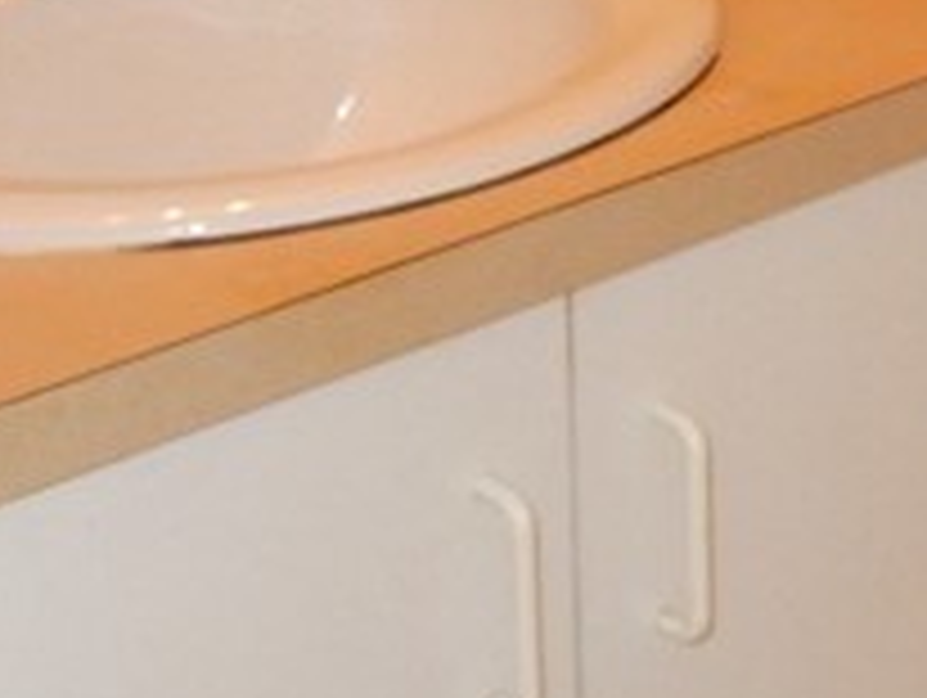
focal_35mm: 124
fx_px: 3325
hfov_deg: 14.9
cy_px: -608
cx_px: 1341
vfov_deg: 11.1
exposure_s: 1/30
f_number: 3.7
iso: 200
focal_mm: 4.5
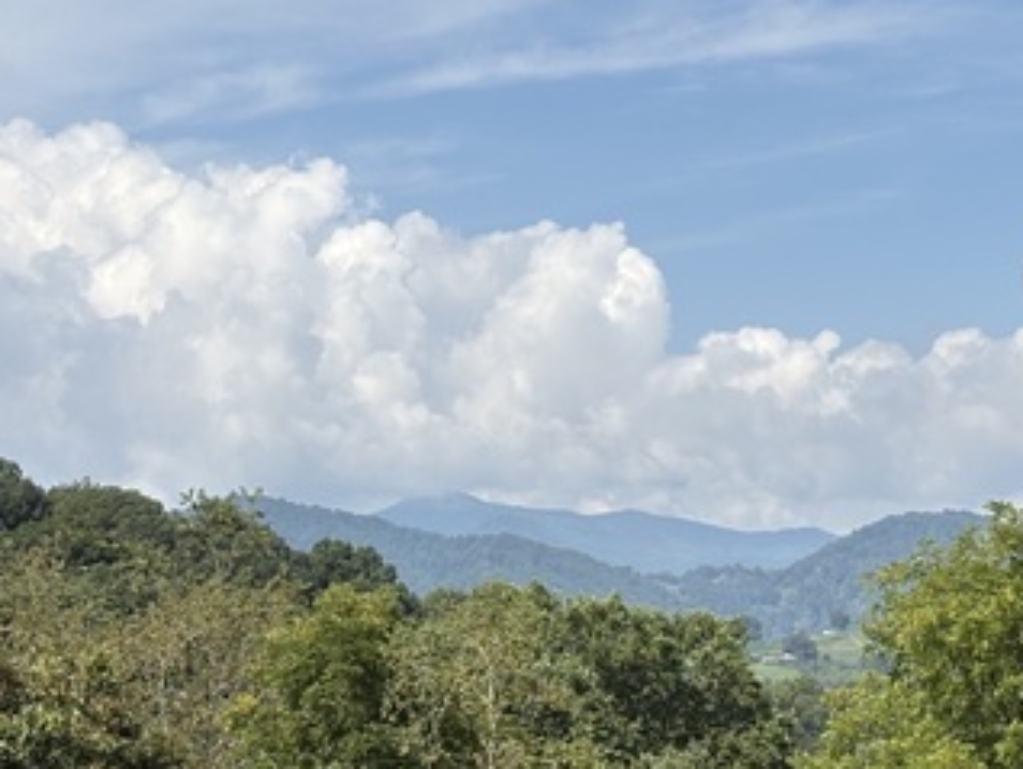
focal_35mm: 109
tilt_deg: +1.8
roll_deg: +1.9
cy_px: 592
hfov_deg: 17.9
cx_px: 735
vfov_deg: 13.5
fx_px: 3224
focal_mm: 5.96
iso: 40
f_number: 1.6
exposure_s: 1/4329
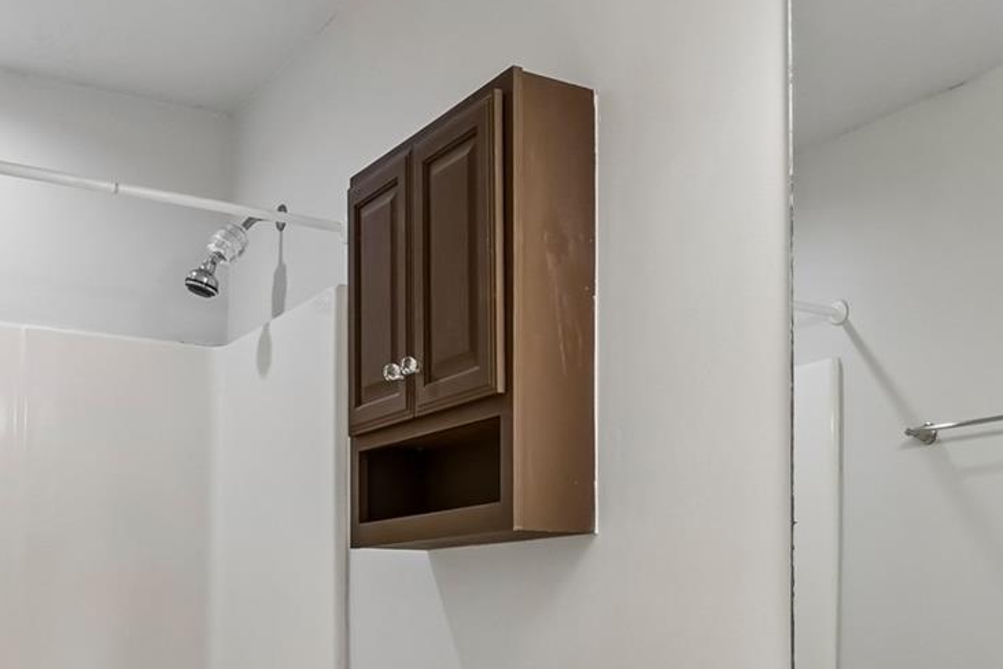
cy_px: 652
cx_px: 546
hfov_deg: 46.3
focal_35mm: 42
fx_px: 1171
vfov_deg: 30.0
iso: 400
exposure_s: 1/10
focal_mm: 10
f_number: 8
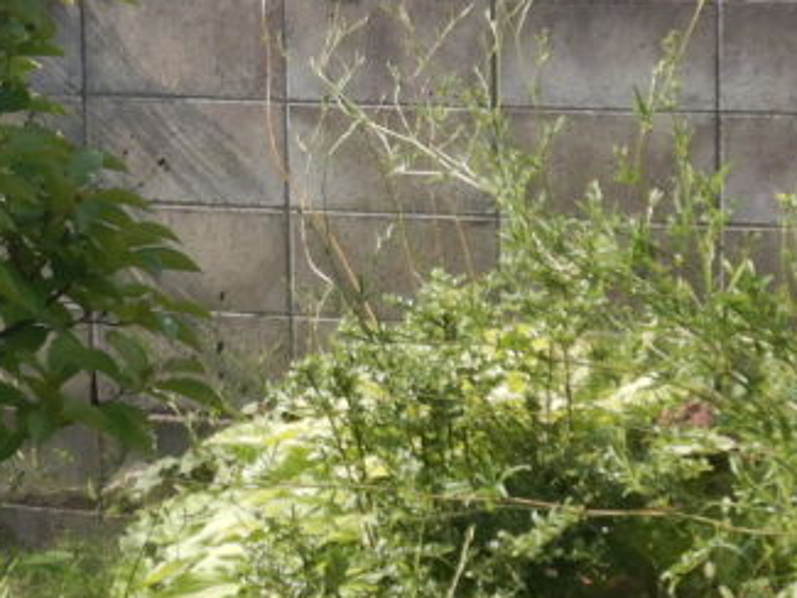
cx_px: 299
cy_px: 135
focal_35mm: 118
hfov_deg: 16.7
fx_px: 2718
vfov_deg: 12.5
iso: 125
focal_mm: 4.3
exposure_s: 1/800
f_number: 2.8
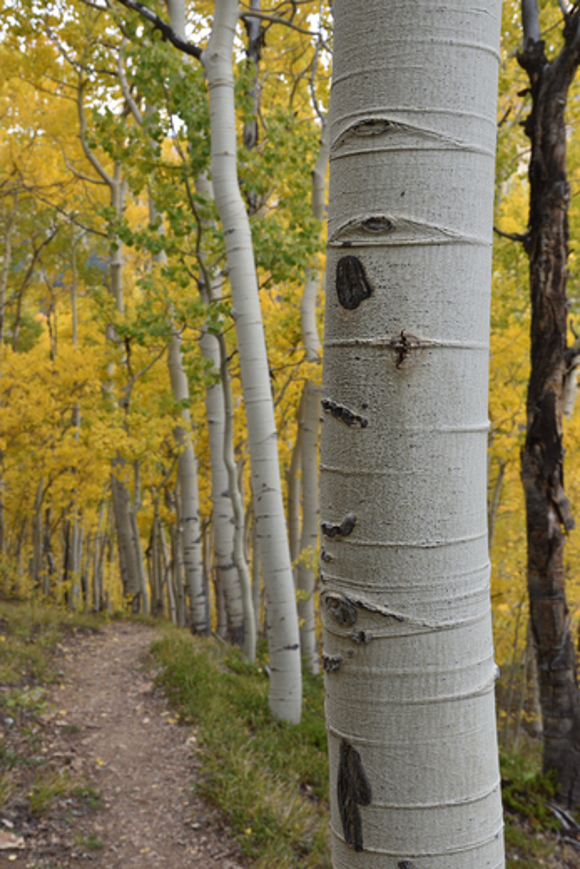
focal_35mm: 52
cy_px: 434
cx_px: 290
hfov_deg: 25.8
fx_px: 1268
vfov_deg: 37.8
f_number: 11
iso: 400
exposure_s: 1/200
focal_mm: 35
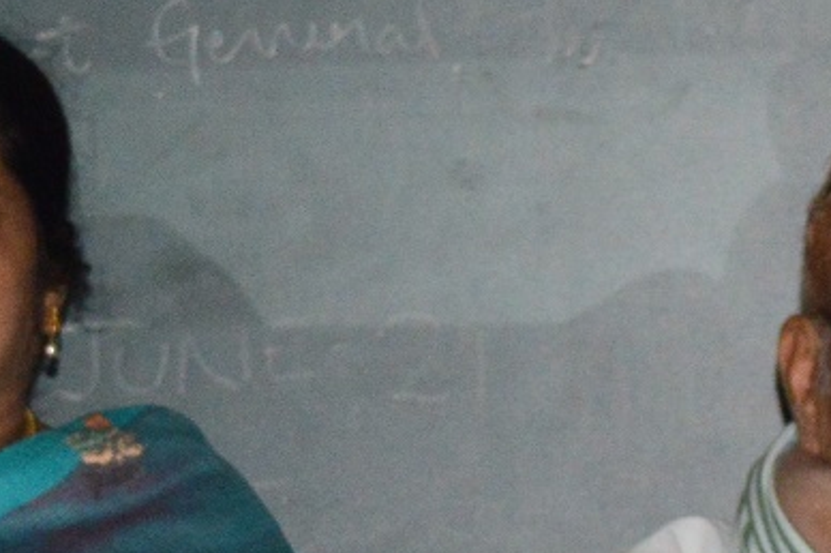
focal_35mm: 270
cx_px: 402
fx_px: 6229
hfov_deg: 7.6
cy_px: 204
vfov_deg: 5.1
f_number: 5.6
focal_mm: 29
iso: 800
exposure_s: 1/125
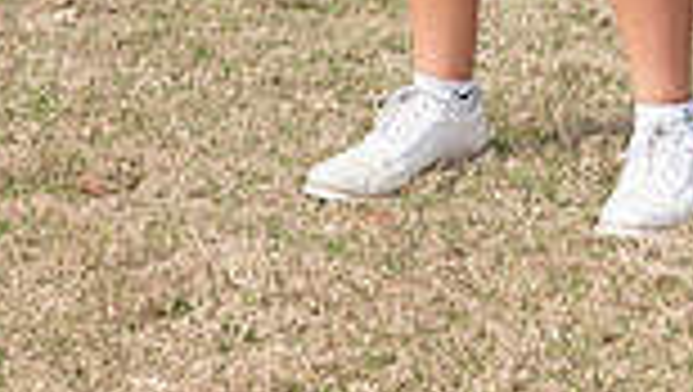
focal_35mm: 199
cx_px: 536
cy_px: -523
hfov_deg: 10.8
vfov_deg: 5.9
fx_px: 3661
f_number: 6.3
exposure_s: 1/400
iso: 80
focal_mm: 65
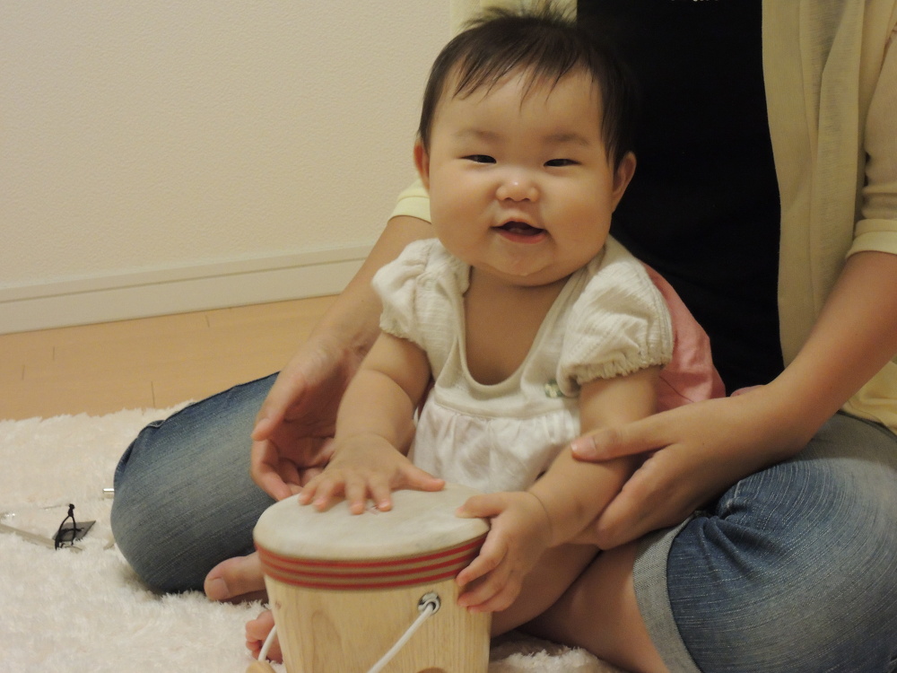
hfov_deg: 23.0
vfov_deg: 17.4
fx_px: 2203
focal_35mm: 85
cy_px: 336
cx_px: 448
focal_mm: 15.2
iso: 800
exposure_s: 1/25
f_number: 5
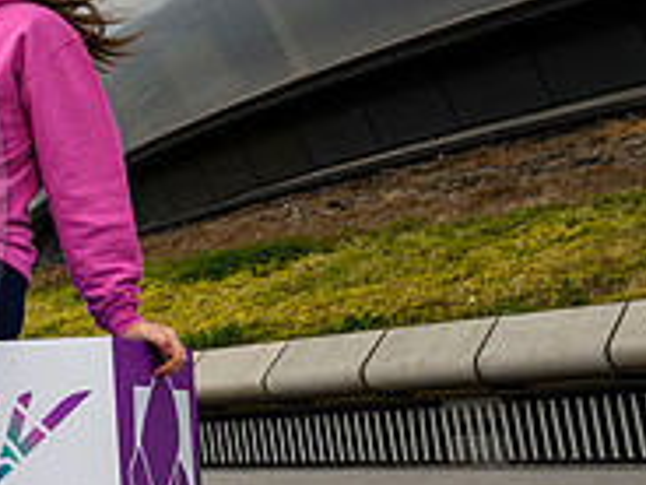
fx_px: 1530
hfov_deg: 18.9
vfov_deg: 18.0
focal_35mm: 82
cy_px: 199
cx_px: -481
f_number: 8
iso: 125
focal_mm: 24
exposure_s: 1/160
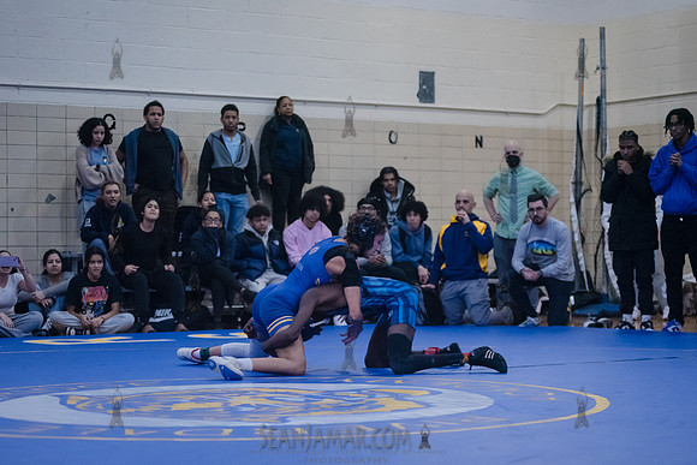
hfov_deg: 24.4
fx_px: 1609
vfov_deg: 16.4
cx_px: 348
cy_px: 232
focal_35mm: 83
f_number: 3.2
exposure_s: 1/400
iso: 8000
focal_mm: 80
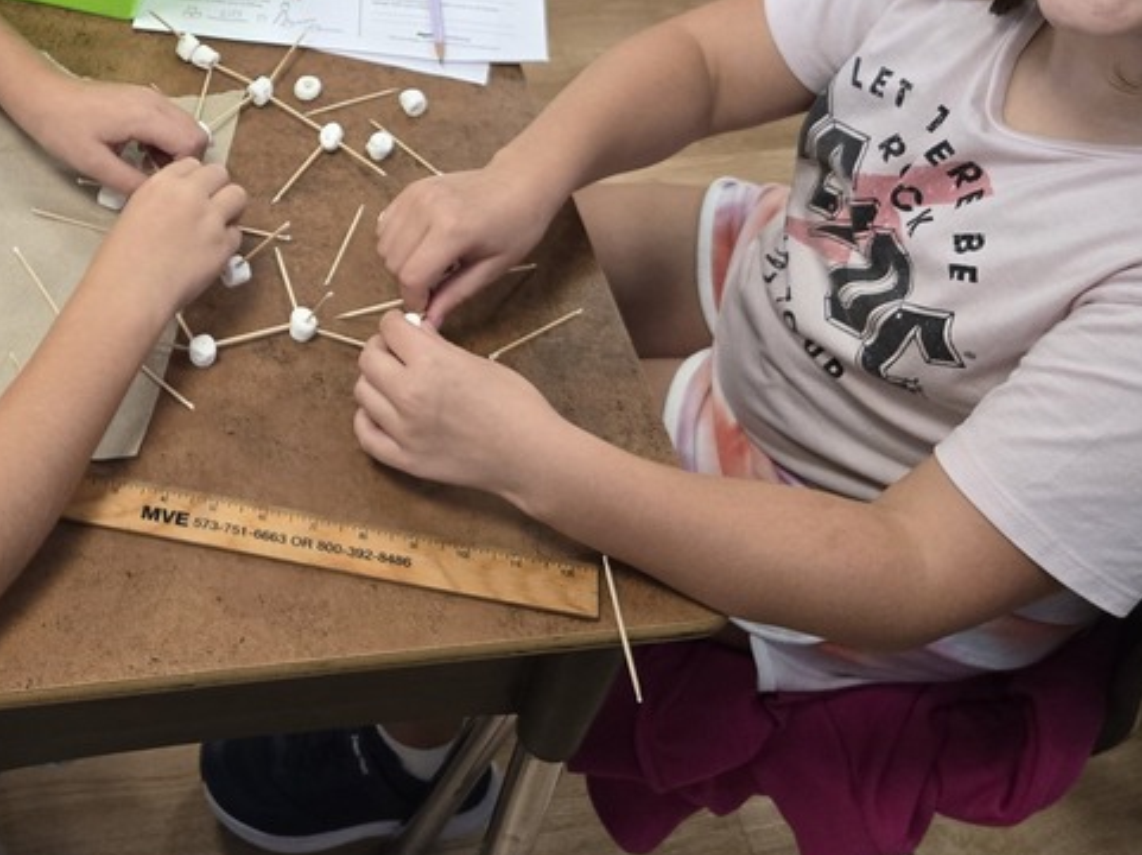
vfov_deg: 27.7
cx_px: 216
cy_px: -21
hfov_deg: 37.4
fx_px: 1615
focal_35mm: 49
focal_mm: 5.4
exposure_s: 1/120
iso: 500
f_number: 1.8
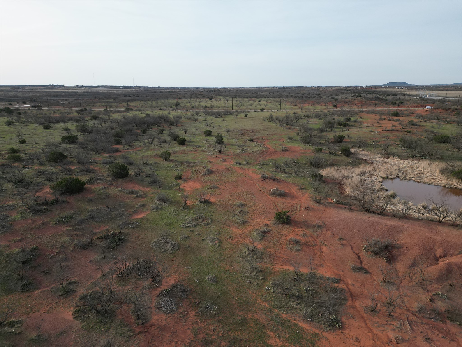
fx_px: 320
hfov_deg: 71.6
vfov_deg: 56.8
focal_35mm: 24
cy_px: 174
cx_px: 231
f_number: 1.7
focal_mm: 6.72
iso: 160
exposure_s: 1/2500
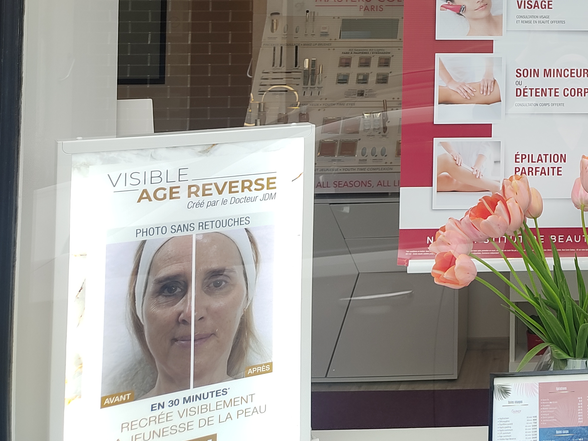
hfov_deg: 32.3
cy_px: -16
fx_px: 917
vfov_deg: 25.5
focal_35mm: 54
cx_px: 610
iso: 100
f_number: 1.79
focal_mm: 4.74
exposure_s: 1/101
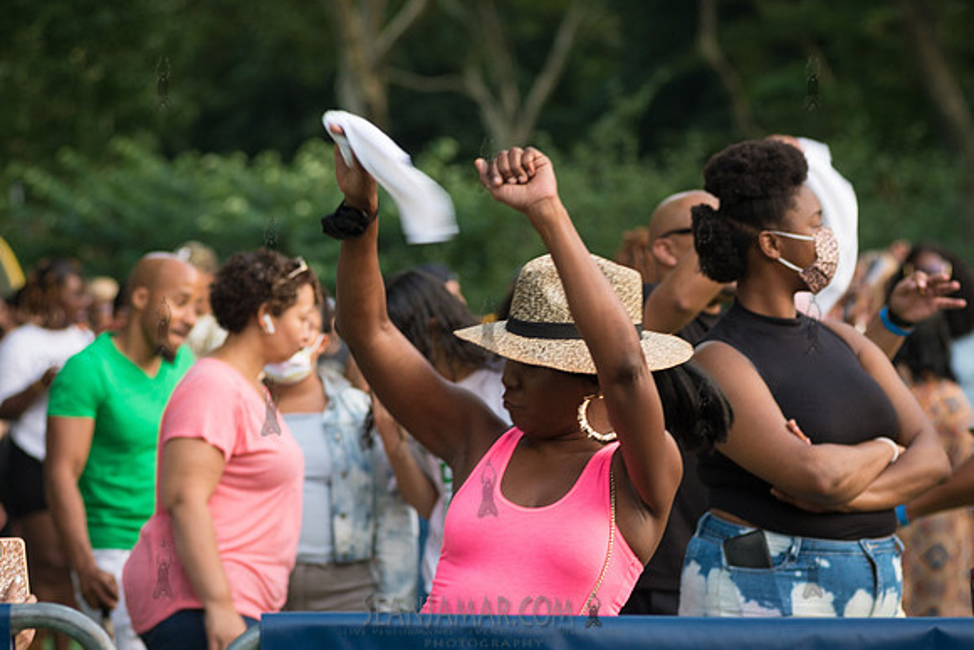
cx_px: 559
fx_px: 4331
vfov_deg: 8.6
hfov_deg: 12.8
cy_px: 433
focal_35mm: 160
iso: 1000
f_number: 4.5
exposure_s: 1/125
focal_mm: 120
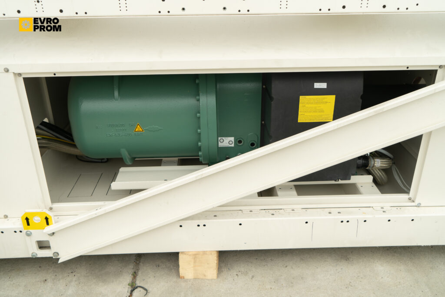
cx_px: 222
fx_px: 396
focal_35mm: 32
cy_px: 148
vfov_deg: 41.1
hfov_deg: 58.7
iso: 250
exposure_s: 1/160
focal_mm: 32
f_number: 5
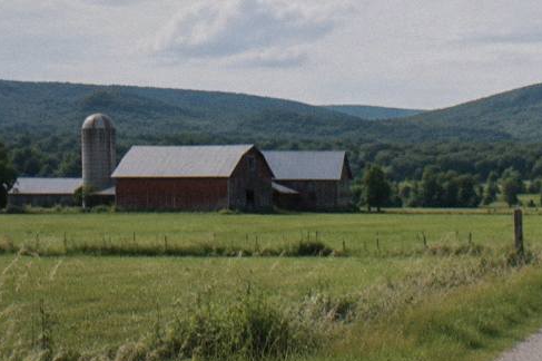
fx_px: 1143
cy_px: 264
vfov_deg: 17.8
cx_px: 552
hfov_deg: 25.3
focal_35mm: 76
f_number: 10
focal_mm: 37
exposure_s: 1/250
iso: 400
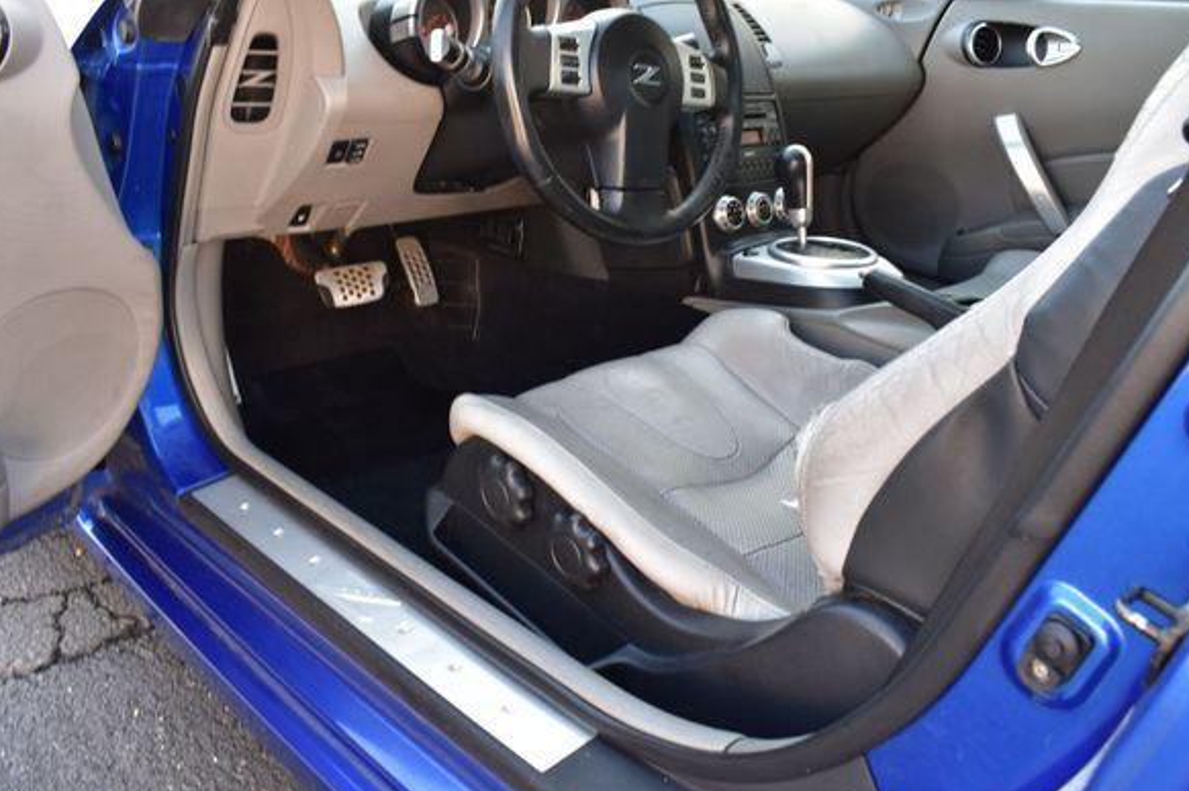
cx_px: 578
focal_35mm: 33
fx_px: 1089
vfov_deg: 39.9
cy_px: 368
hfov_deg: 57.3
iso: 400
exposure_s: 1/50
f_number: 8
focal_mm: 20
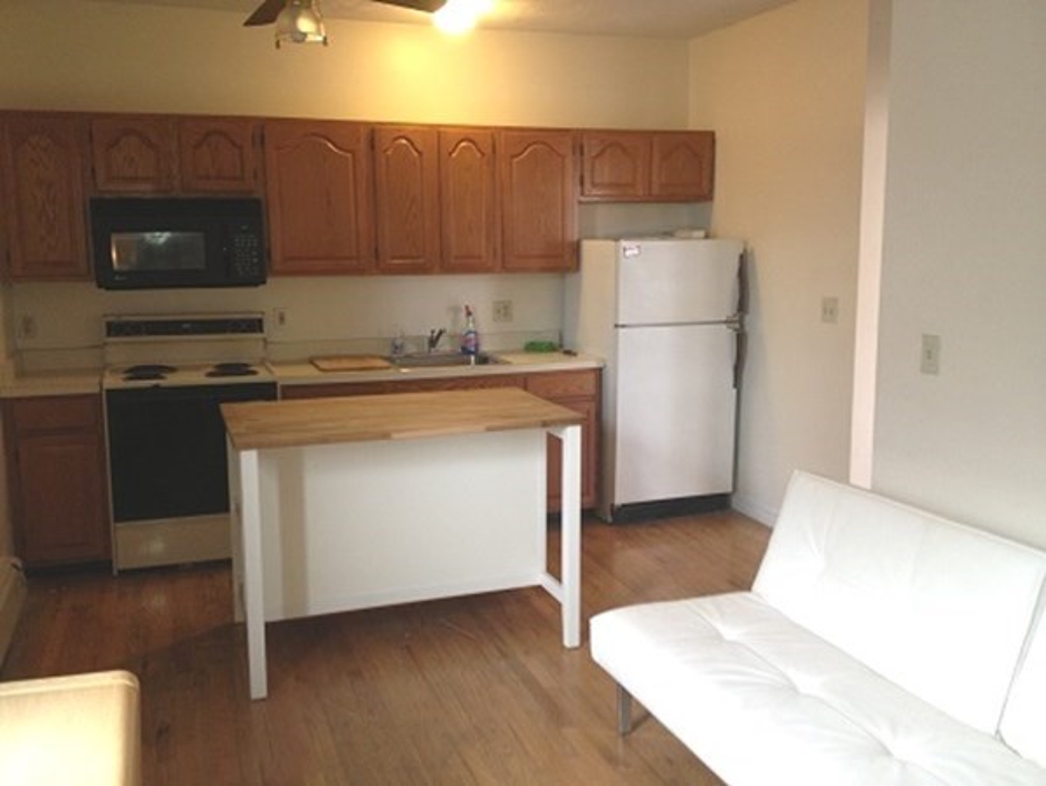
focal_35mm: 35
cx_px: 523
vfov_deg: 40.7
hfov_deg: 52.6
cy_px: 393
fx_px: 1058
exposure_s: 1/20
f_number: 2.4
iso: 100
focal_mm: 4.28
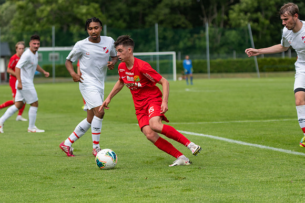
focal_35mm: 151
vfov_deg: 9.1
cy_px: 102
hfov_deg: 13.6
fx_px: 1279
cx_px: 152
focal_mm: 100
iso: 200
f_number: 3.2
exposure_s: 1/1600
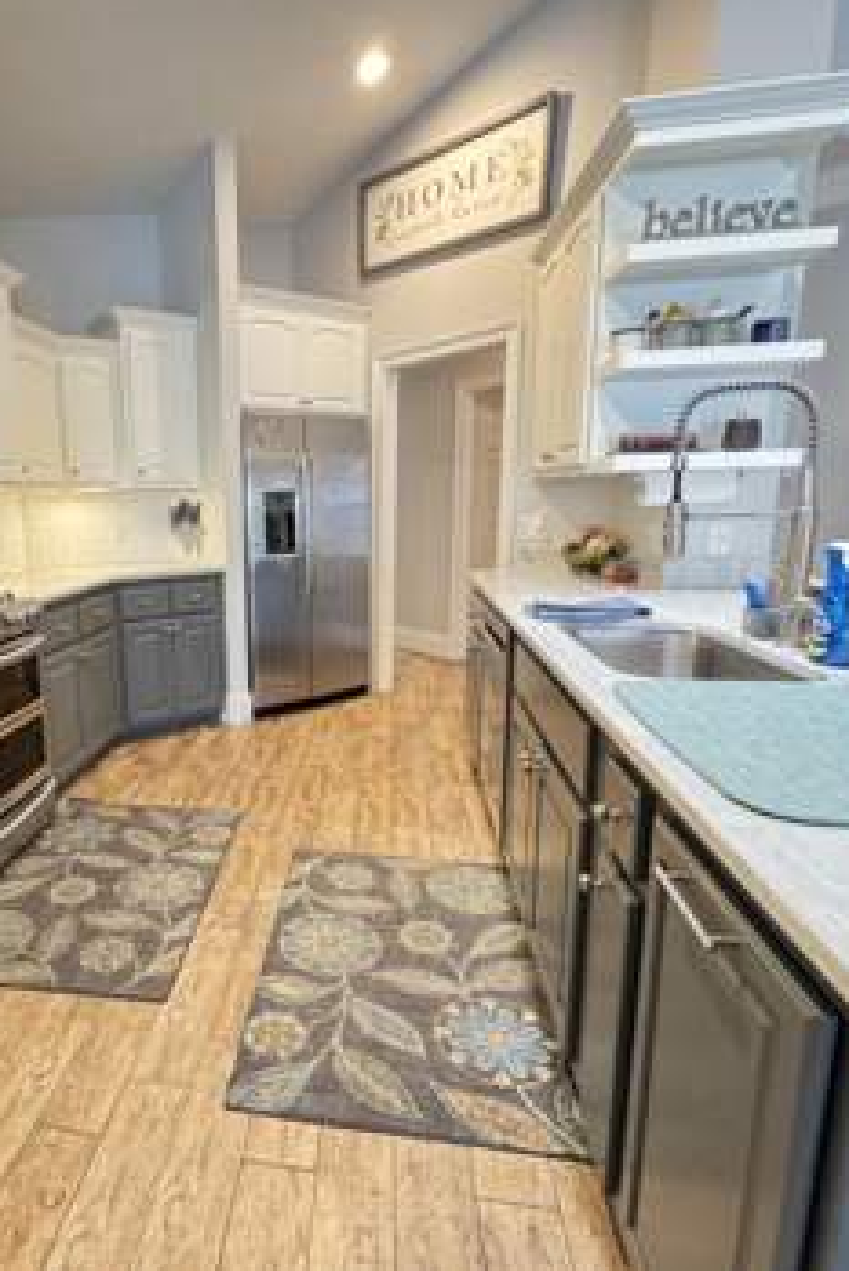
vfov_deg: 84.0
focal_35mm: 20
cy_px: 636
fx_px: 707
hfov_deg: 59.9
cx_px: 255
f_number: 2.2
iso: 1000
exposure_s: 1/60
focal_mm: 2.22
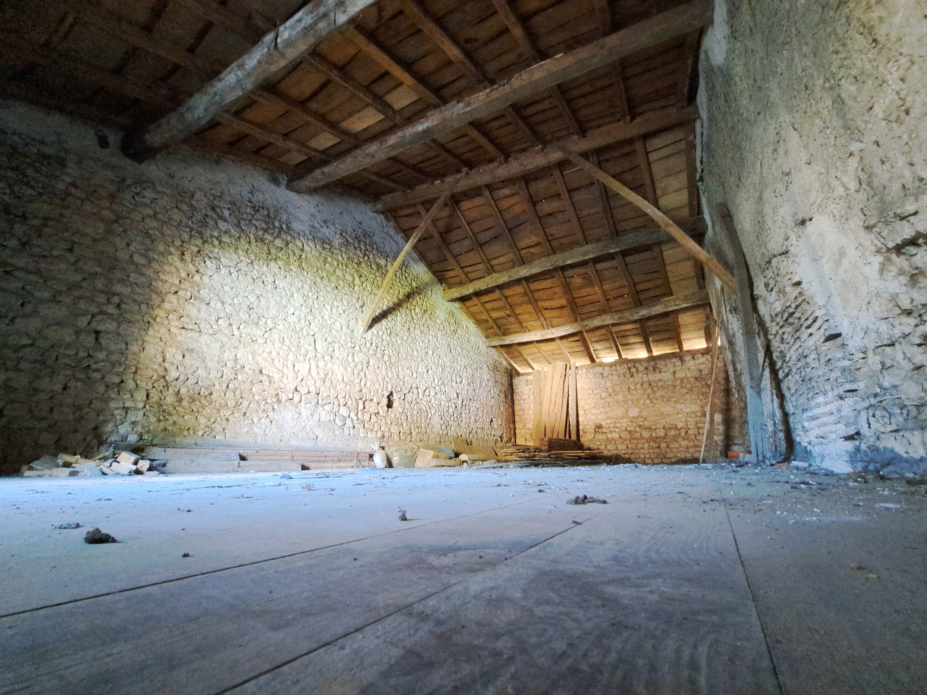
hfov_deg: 106.2
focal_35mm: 13
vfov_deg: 89.9
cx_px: 464
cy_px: 348
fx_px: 348
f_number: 2.2
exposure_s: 1/14
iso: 800
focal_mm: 1.74
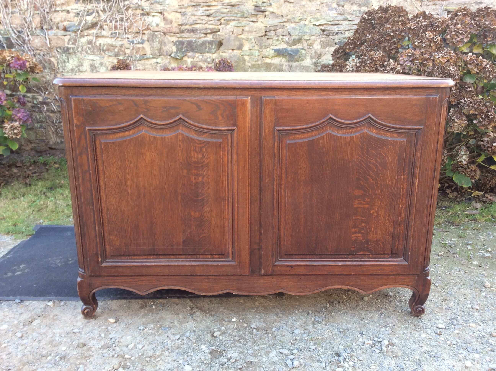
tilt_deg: -16.8
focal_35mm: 32
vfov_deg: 44.1
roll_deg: +0.7
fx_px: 458
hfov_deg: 56.9
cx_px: 248
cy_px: 186
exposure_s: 1/50
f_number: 2.4
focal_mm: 3.3
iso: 32
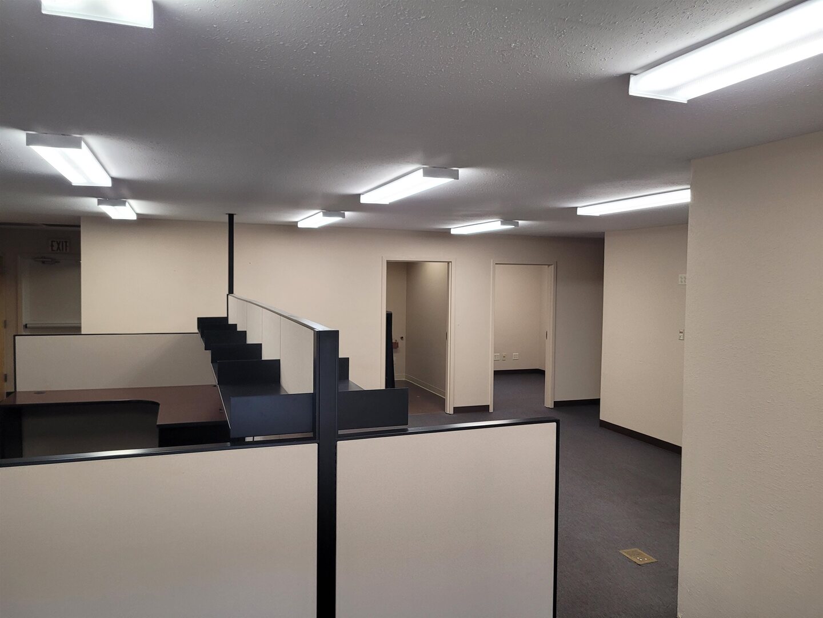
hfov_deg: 67.3
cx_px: 412
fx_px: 618
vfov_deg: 53.1
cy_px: 309
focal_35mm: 26
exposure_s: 1/120
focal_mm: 5.4
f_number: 1.8
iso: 160
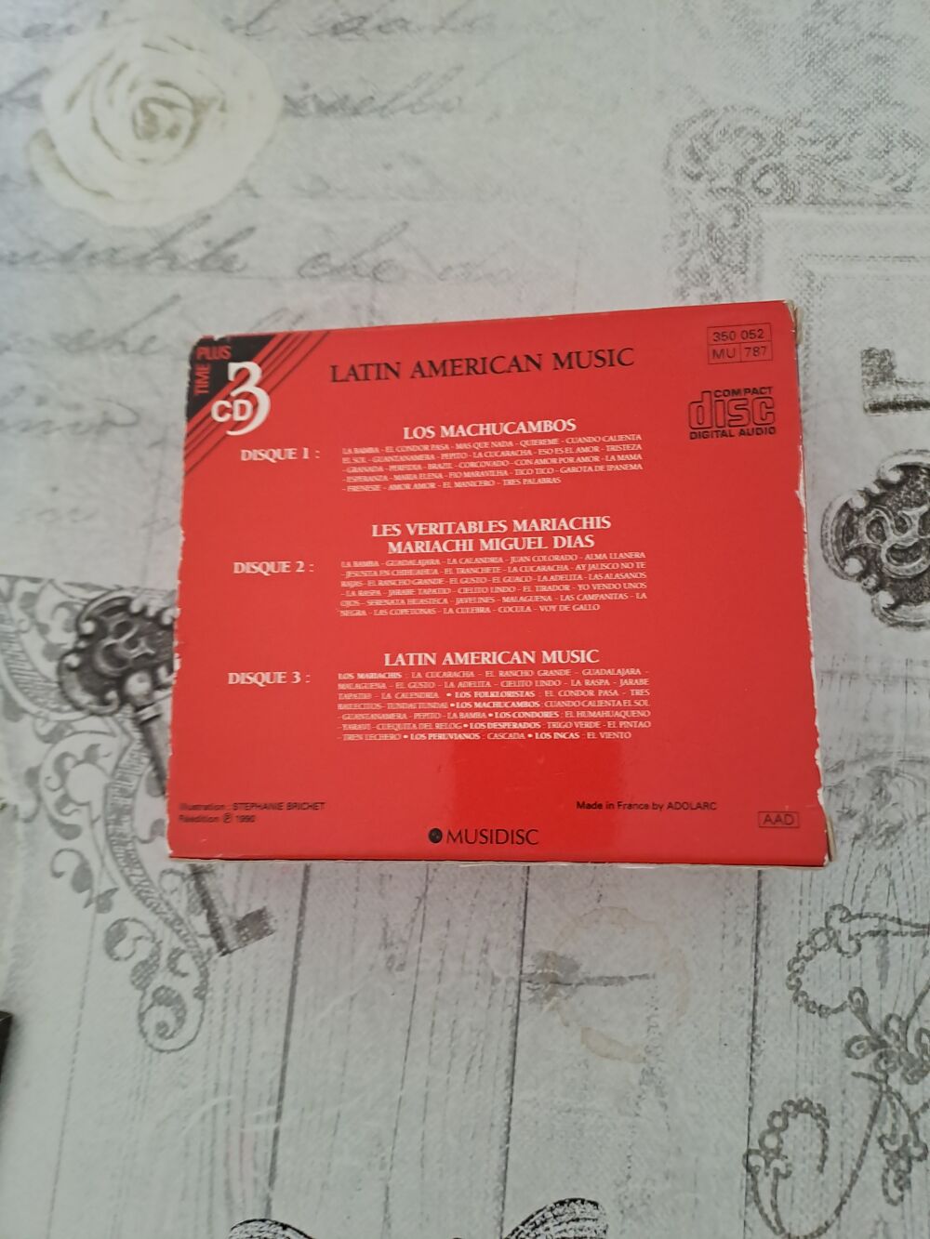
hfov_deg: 54.9
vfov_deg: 69.4
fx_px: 895
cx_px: 465
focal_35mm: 25
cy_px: 620
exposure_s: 1/33
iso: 320
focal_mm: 4.65
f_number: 1.8
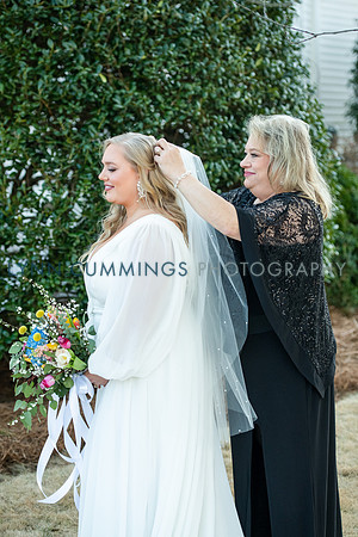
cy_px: 268
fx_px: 1342
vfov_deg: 22.6
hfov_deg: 15.2
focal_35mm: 90
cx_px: 179
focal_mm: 90
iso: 640
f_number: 3.5
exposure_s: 1/1250
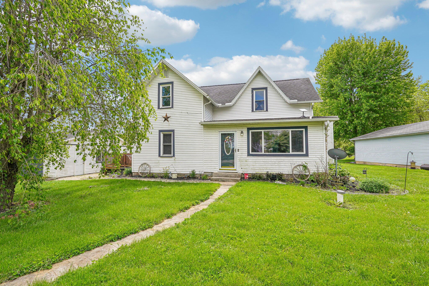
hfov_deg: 96.7
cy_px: 143
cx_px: 214
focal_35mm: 16
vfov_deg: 73.7
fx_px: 191
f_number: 8
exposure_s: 1/250
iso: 100
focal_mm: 16
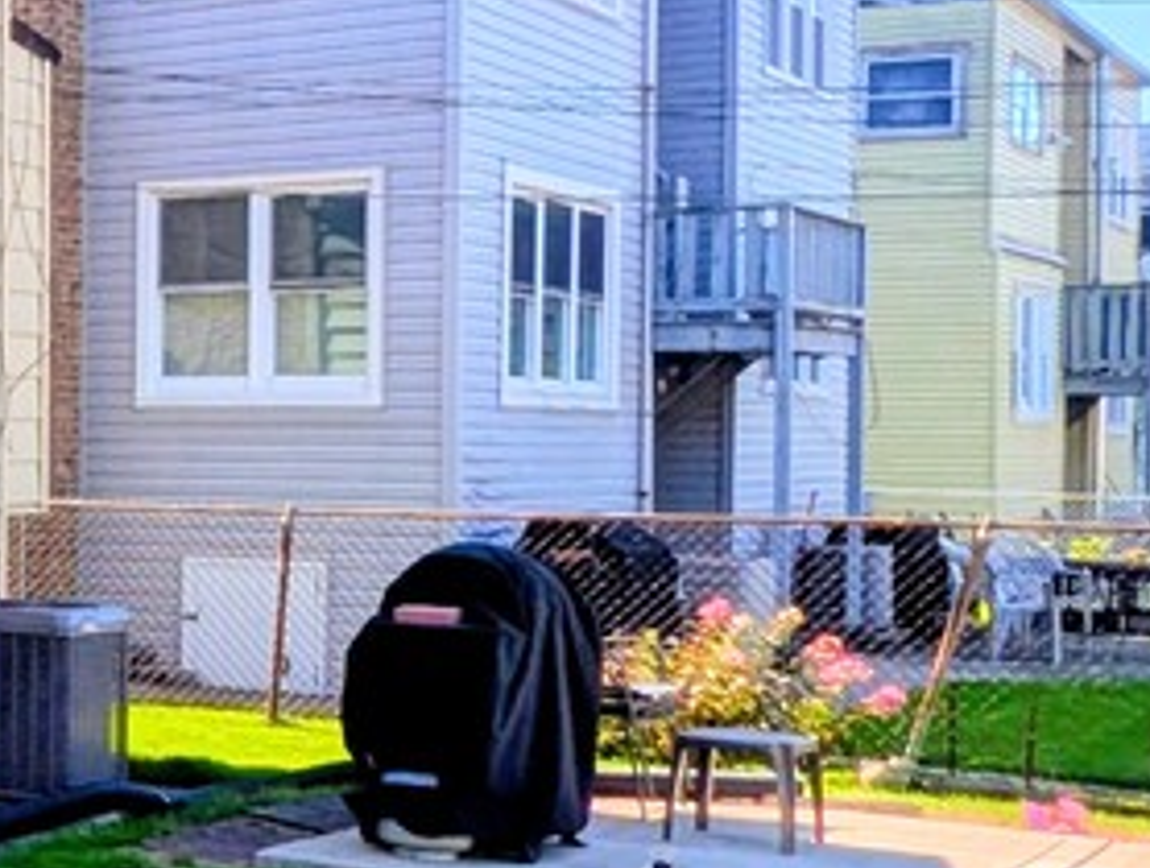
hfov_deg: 21.5
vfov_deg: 22.0
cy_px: 463
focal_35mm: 67
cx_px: -794
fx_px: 2232
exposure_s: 1/1106
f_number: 2.2
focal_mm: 1.95
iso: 48
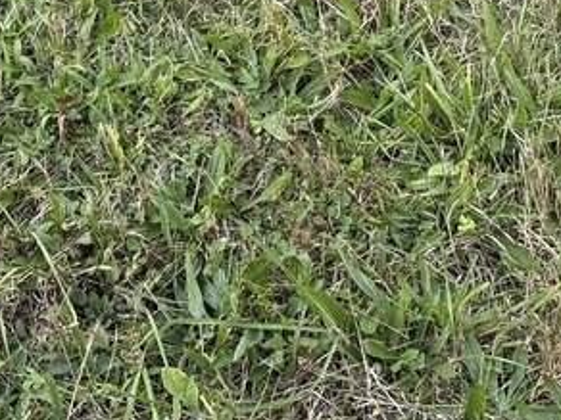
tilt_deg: -29.5
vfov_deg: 13.1
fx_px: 1734
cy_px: -207
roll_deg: +4.6
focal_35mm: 107
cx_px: 327
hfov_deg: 18.4
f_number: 1.6
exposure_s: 1/136
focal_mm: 5.96
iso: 80
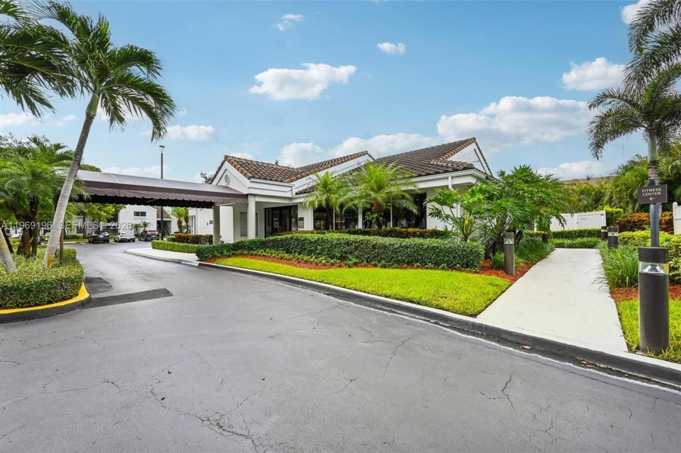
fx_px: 265
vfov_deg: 81.1
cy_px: 226
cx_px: 340
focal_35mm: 14
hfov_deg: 104.3
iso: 800
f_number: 8
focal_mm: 14
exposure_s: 1/1600
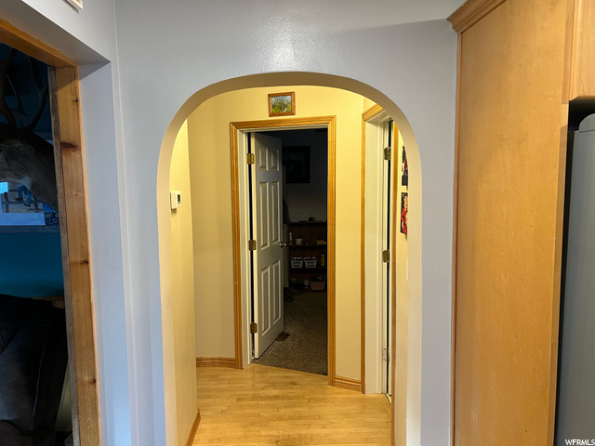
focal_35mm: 26
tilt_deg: -6.4
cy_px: 223
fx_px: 447
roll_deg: +0.6
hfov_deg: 67.3
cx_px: 298
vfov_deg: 53.1
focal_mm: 5.7
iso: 160
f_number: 1.5
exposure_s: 1/60
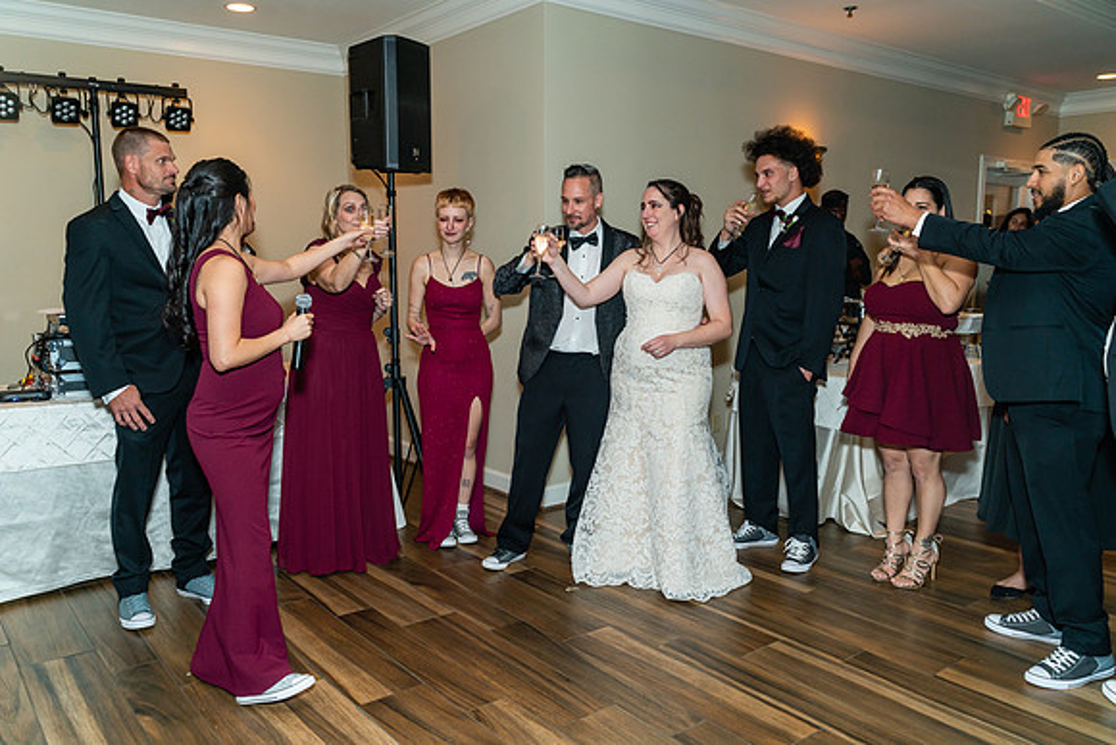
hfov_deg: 65.5
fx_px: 868
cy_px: 372
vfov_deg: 46.4
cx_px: 558
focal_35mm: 28
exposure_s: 1/80
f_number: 4.5
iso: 800
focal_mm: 28
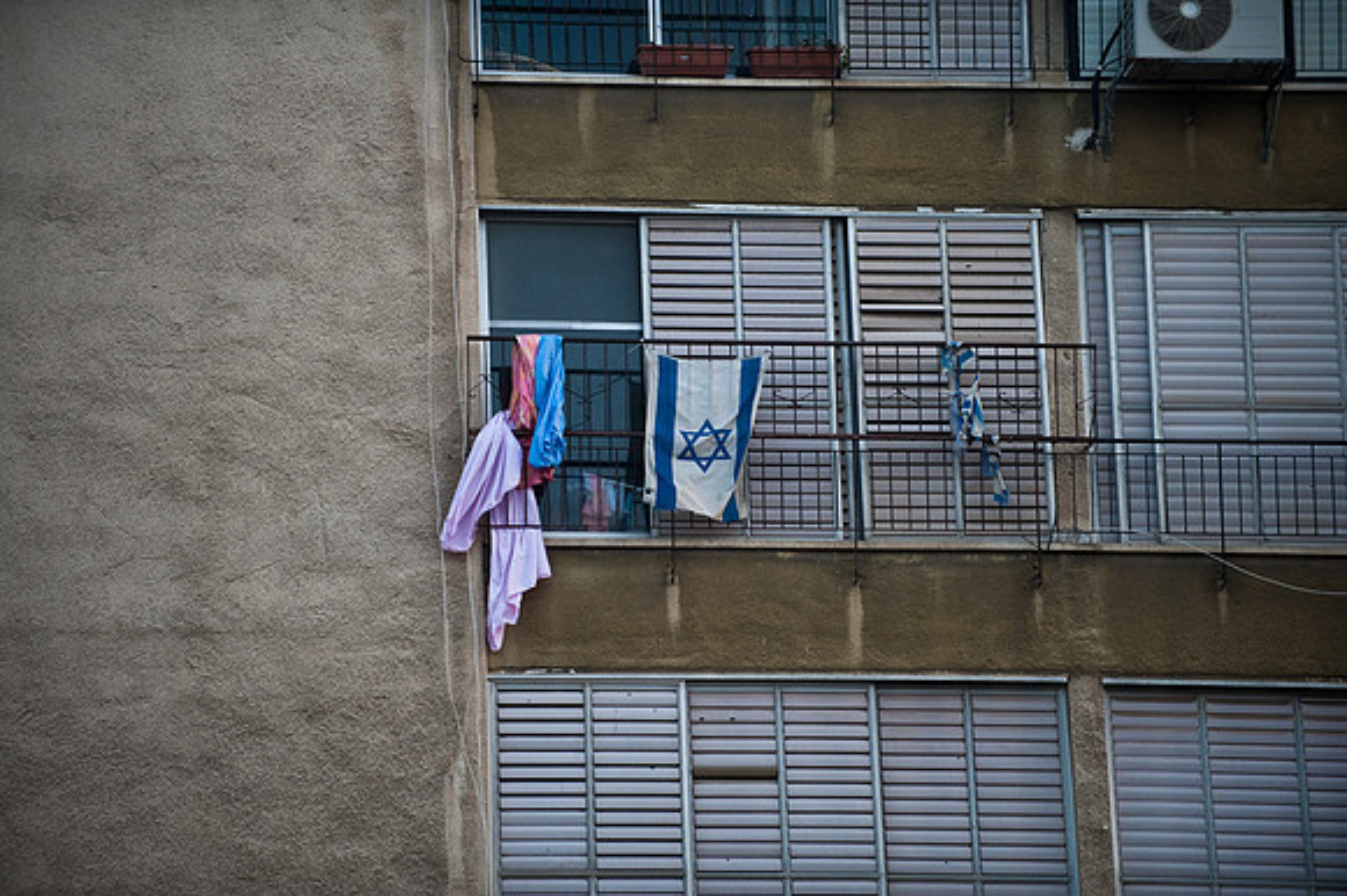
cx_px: 674
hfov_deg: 10.3
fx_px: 7479
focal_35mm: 200
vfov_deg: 6.9
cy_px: 448
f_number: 2.8
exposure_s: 1/500
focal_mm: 200
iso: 800
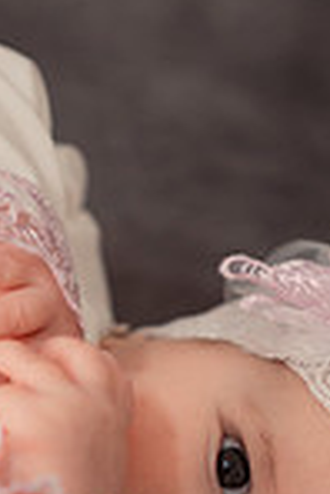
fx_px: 3539
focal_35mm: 258
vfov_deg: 8.0
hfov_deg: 5.3
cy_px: 437
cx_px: 135
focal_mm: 85
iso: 1600
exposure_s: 1/160
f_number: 2.2
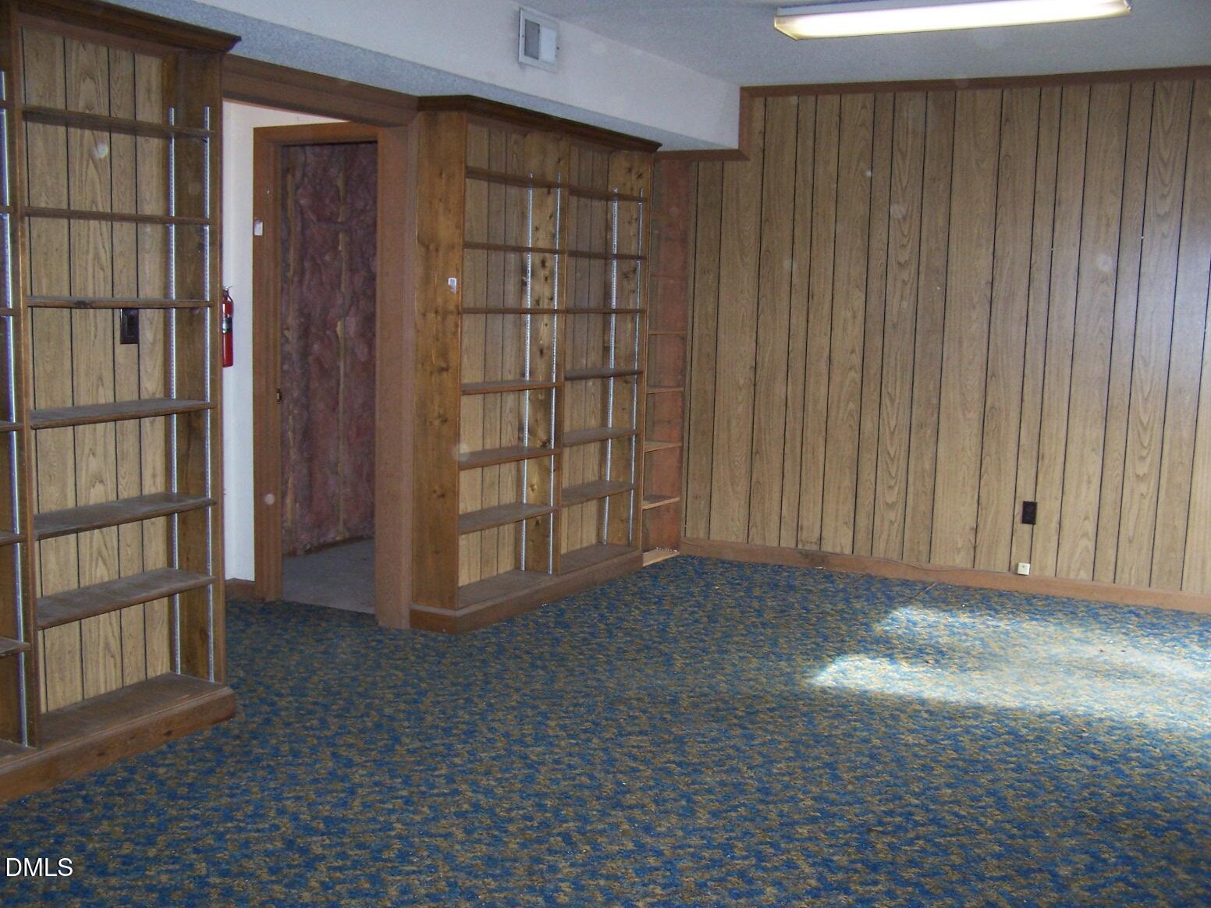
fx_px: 1329
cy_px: 454
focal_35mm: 38
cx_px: 606
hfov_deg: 49.0
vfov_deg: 37.7
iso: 140
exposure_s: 1/60
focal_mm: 6.3
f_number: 2.8
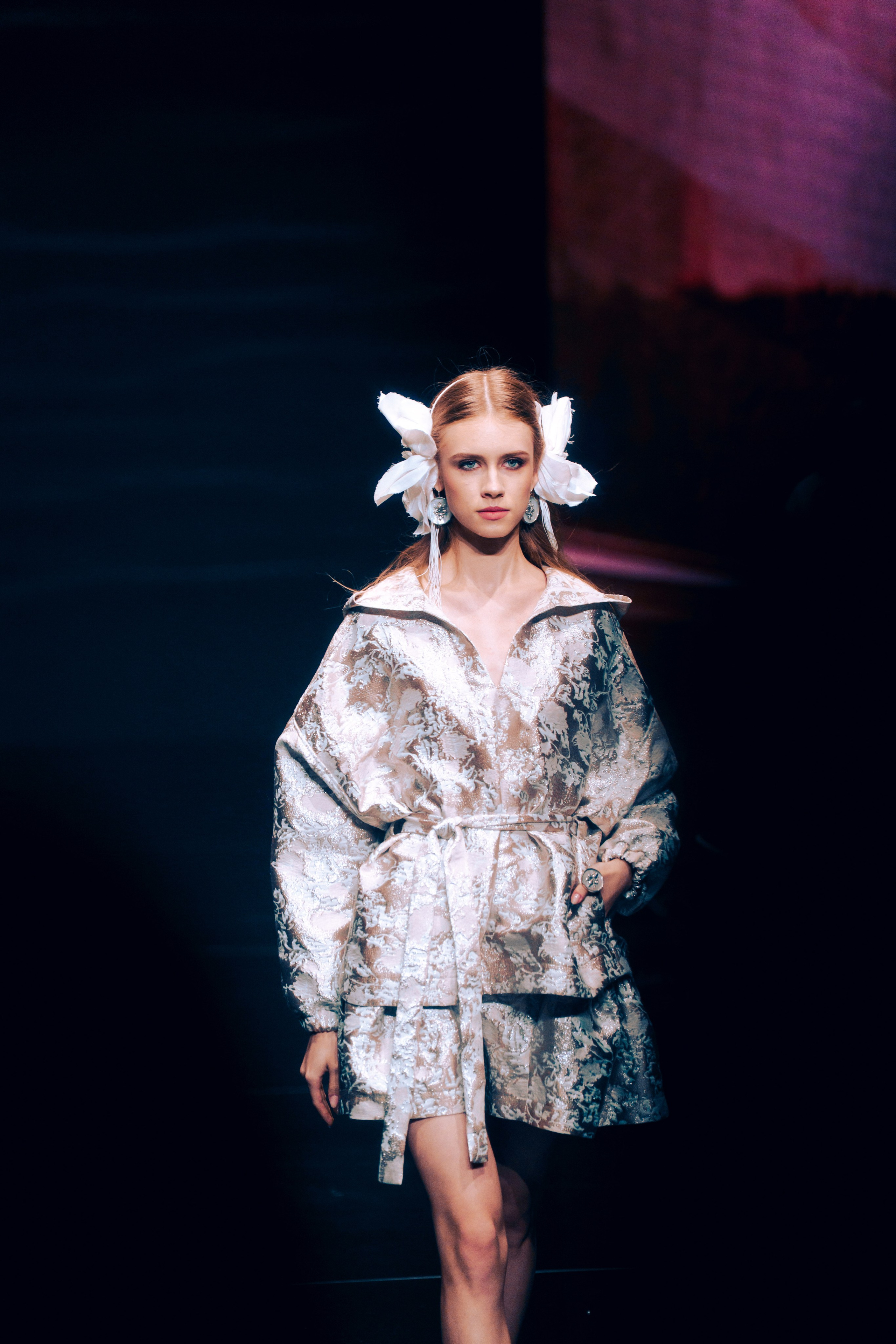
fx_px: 5600
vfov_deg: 13.7
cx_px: 448
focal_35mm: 150
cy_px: 672
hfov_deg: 9.1
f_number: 2.8
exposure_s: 1/320
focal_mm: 150
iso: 640
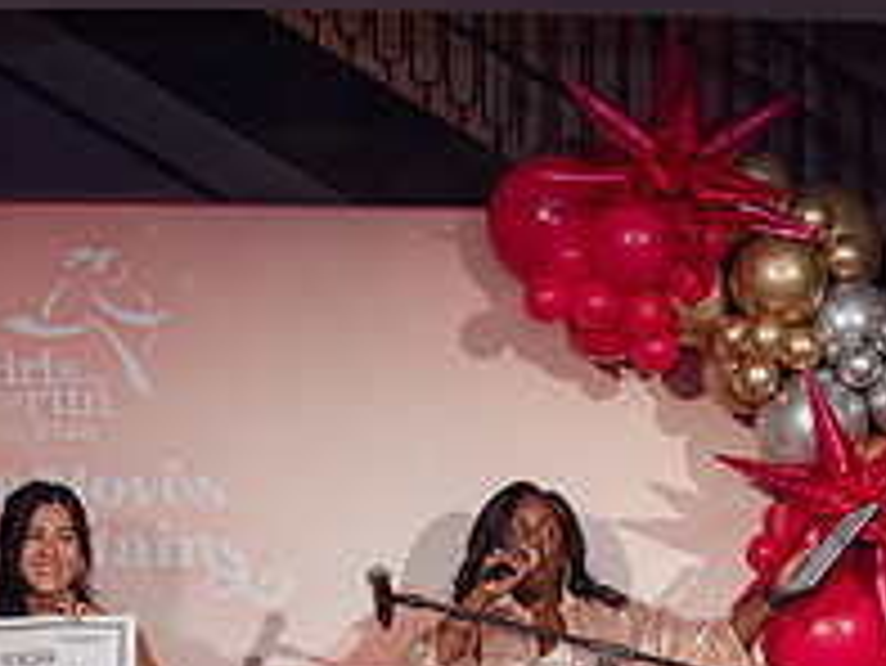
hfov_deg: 28.5
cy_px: 734
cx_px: 418
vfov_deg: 20.6
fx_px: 1742
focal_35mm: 68
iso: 3200
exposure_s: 1/250
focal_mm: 24
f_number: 4
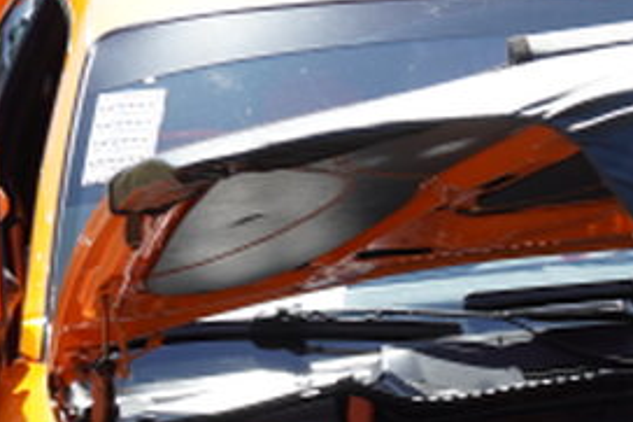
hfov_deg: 14.4
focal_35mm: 141
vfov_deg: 9.6
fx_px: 2478
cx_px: 605
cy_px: 532
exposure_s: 1/60
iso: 160
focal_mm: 23
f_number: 4
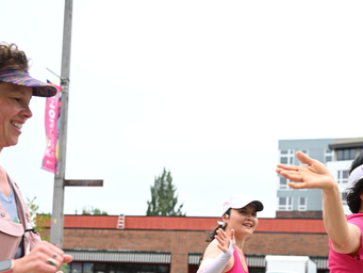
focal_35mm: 62
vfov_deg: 23.0
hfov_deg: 31.2
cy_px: 252
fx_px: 650
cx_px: 189
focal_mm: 40
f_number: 4
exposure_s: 1/800
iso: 1600
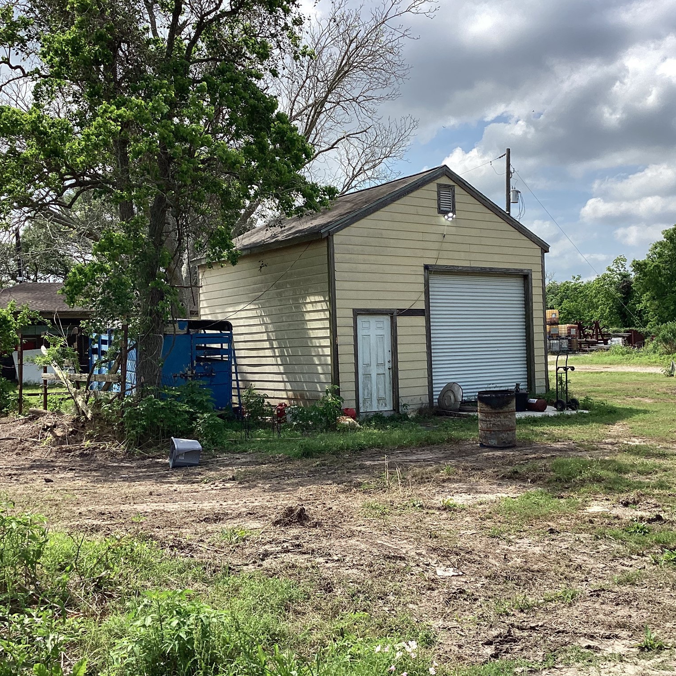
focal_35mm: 37
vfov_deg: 44.9
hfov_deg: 44.8
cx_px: 390
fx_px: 817
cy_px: 334
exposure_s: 1/1335
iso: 25
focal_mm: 3.3
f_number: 2.4
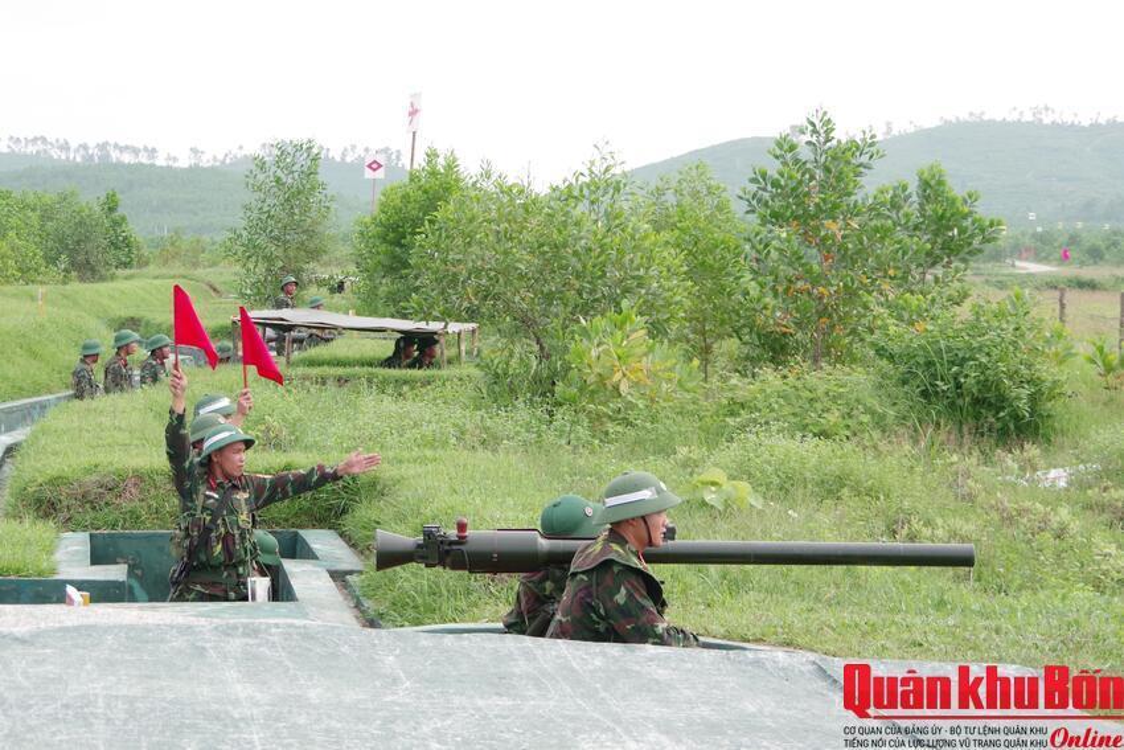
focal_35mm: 54
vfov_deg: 25.1
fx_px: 1686
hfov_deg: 36.9
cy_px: 375
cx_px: 562
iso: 800
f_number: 5
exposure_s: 1/1250
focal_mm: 36
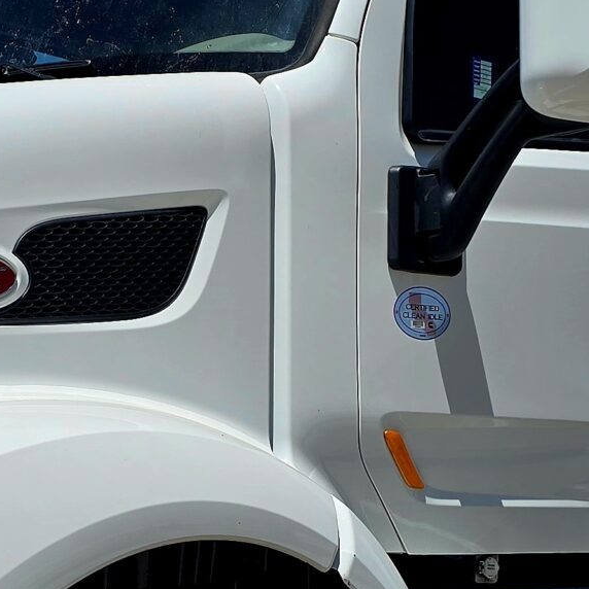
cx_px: 169
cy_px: 402
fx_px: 1752
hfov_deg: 19.0
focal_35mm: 91
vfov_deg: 19.0
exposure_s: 1/1429
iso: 12
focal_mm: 6.3
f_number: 1.7
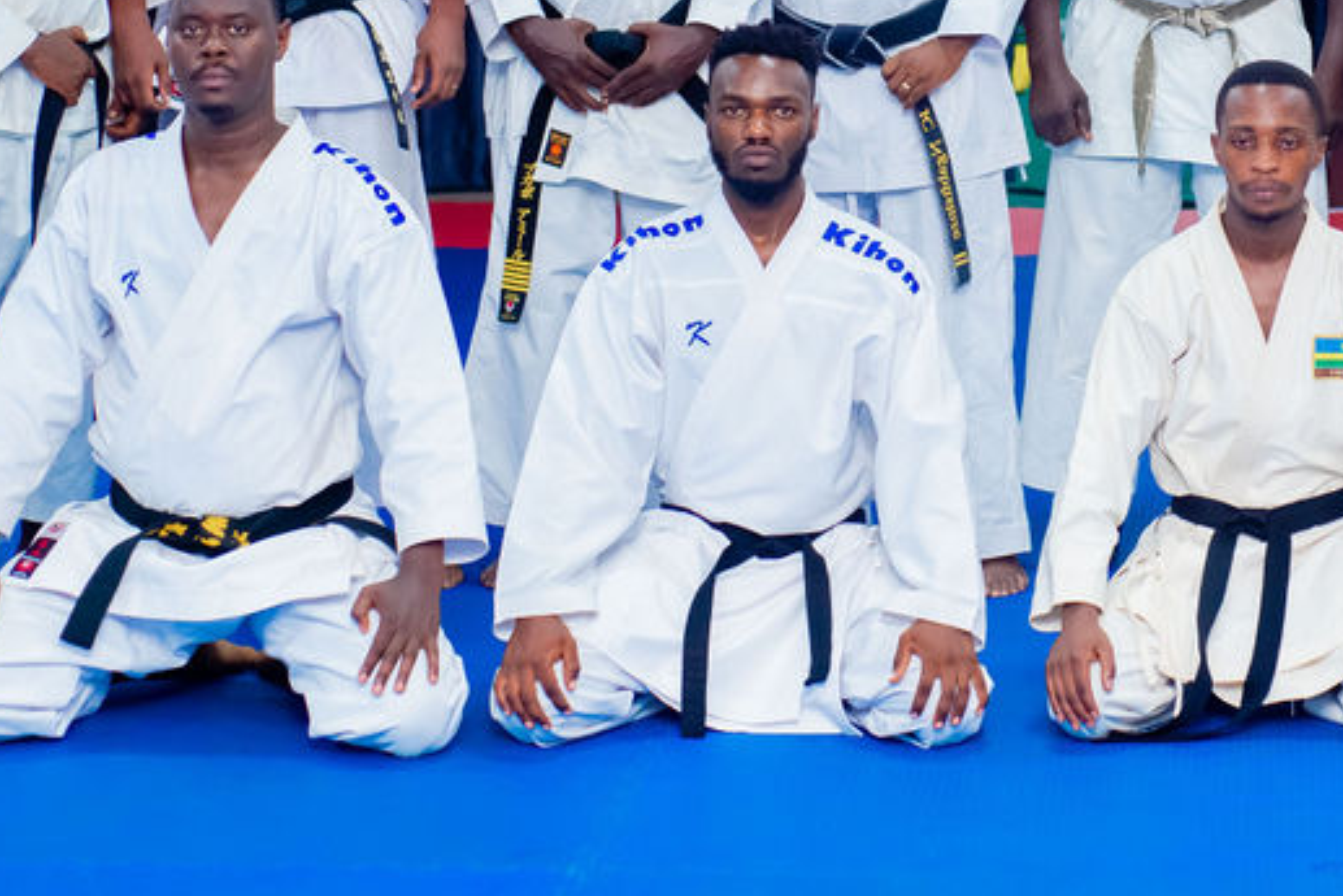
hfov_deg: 17.4
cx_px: 1148
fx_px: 4328
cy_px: -35
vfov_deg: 11.7
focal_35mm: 116
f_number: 2.8
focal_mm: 50
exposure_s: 1/100
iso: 1250
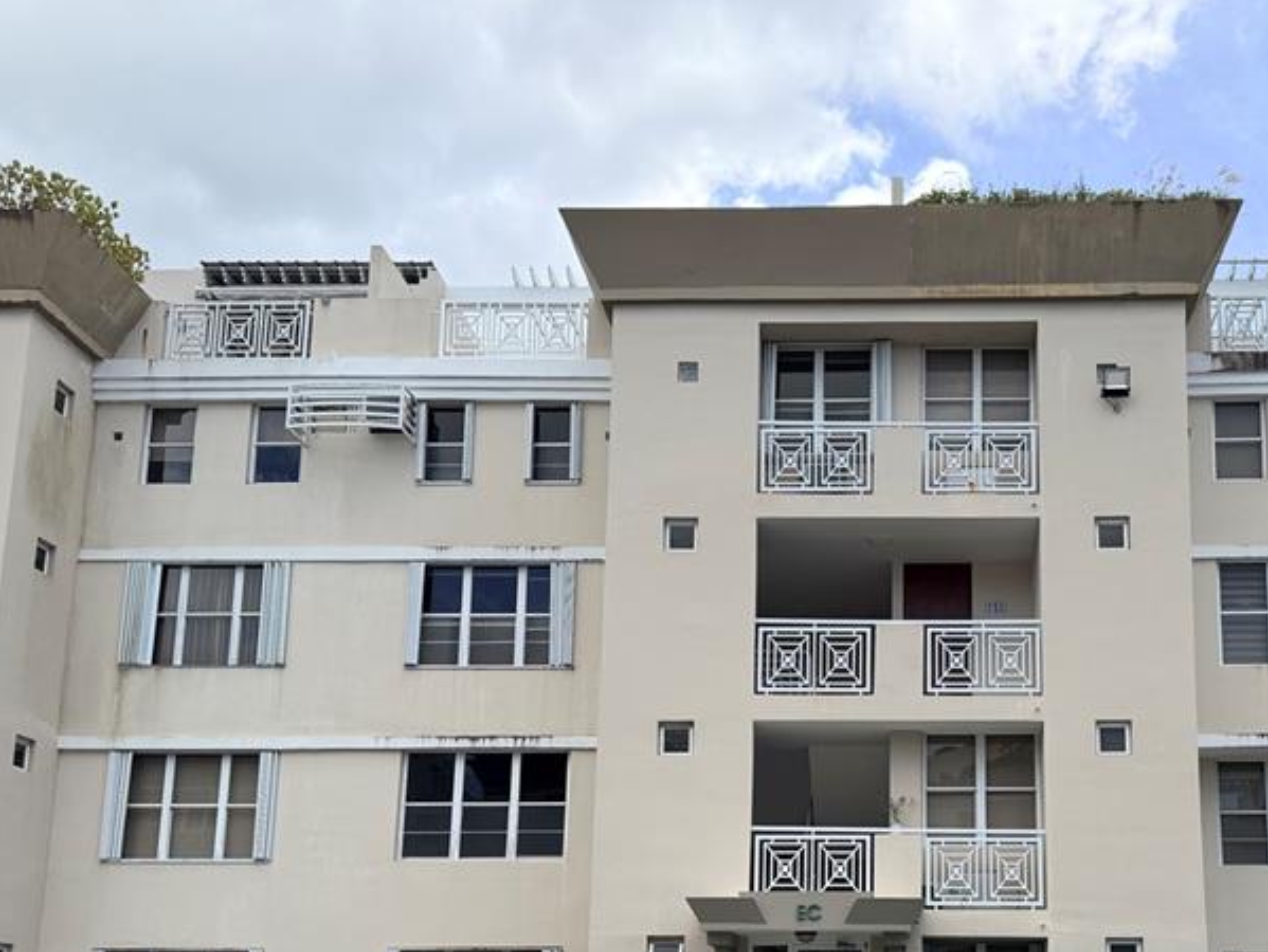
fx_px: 1503
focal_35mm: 41
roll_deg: +0.0
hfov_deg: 44.9
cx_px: 876
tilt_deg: +11.0
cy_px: 738
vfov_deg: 34.3
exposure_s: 1/4673
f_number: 1.78
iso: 100
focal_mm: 6.76
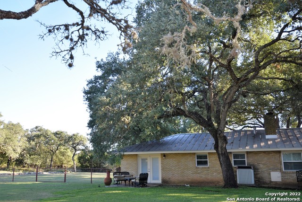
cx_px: 151
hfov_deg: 53.1
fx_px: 302
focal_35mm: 36
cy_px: 101
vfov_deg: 36.9
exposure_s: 1/200
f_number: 5
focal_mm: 24
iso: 280
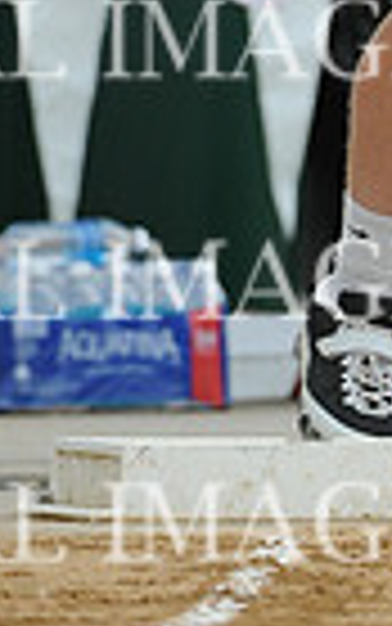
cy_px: -567
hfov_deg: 0.9
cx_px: 455
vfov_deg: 1.5
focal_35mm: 1400
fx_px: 23906
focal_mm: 330
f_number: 5
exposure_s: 1/2000
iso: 720
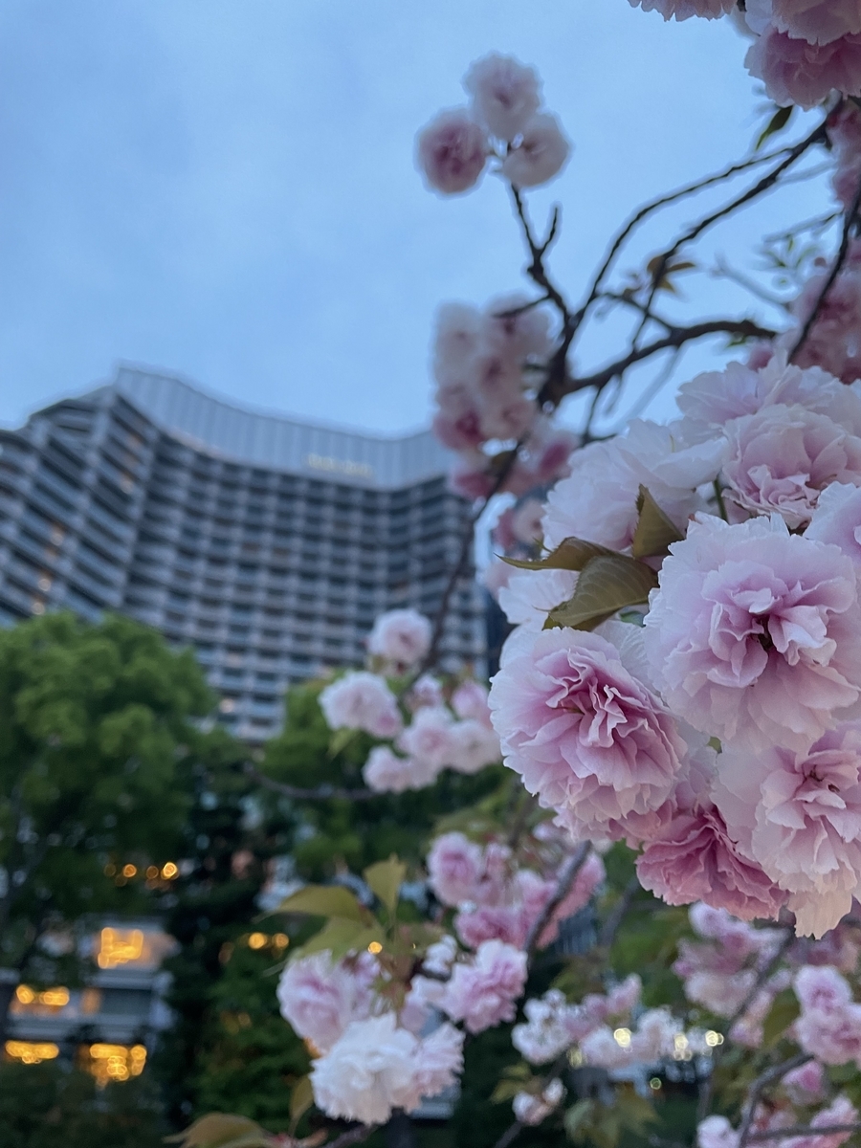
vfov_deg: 67.3
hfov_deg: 53.1
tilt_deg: +32.1
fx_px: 862
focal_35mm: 26
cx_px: 430
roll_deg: +0.2
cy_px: 574
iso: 250
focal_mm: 4.2
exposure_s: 1/50
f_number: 1.6
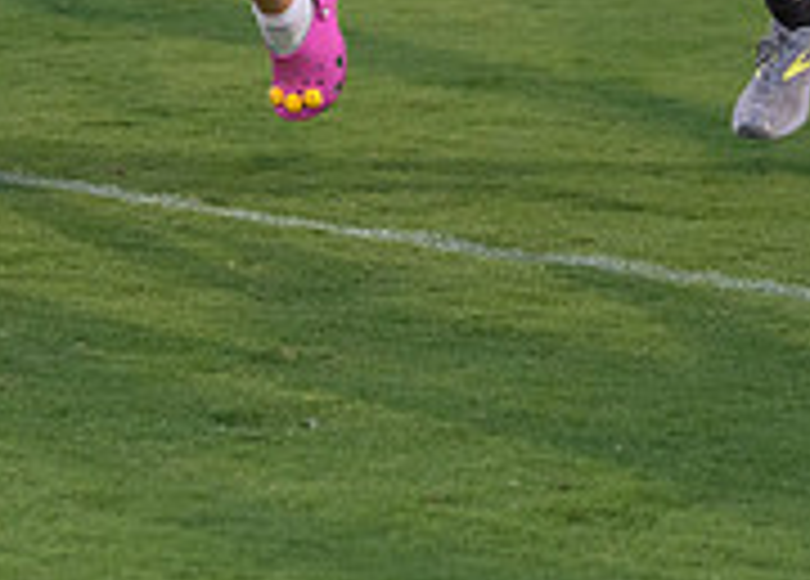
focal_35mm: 236
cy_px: -315
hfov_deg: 8.5
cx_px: -9
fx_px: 5435
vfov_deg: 6.0
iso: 2000
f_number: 2.8
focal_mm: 70
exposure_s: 1/1000
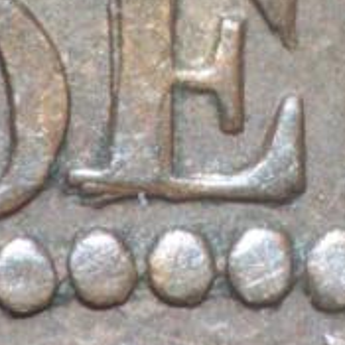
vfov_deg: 5.4
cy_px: 67
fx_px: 3665
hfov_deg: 5.4
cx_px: 201
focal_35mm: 325
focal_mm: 22.4
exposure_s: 1/30
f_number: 4.9
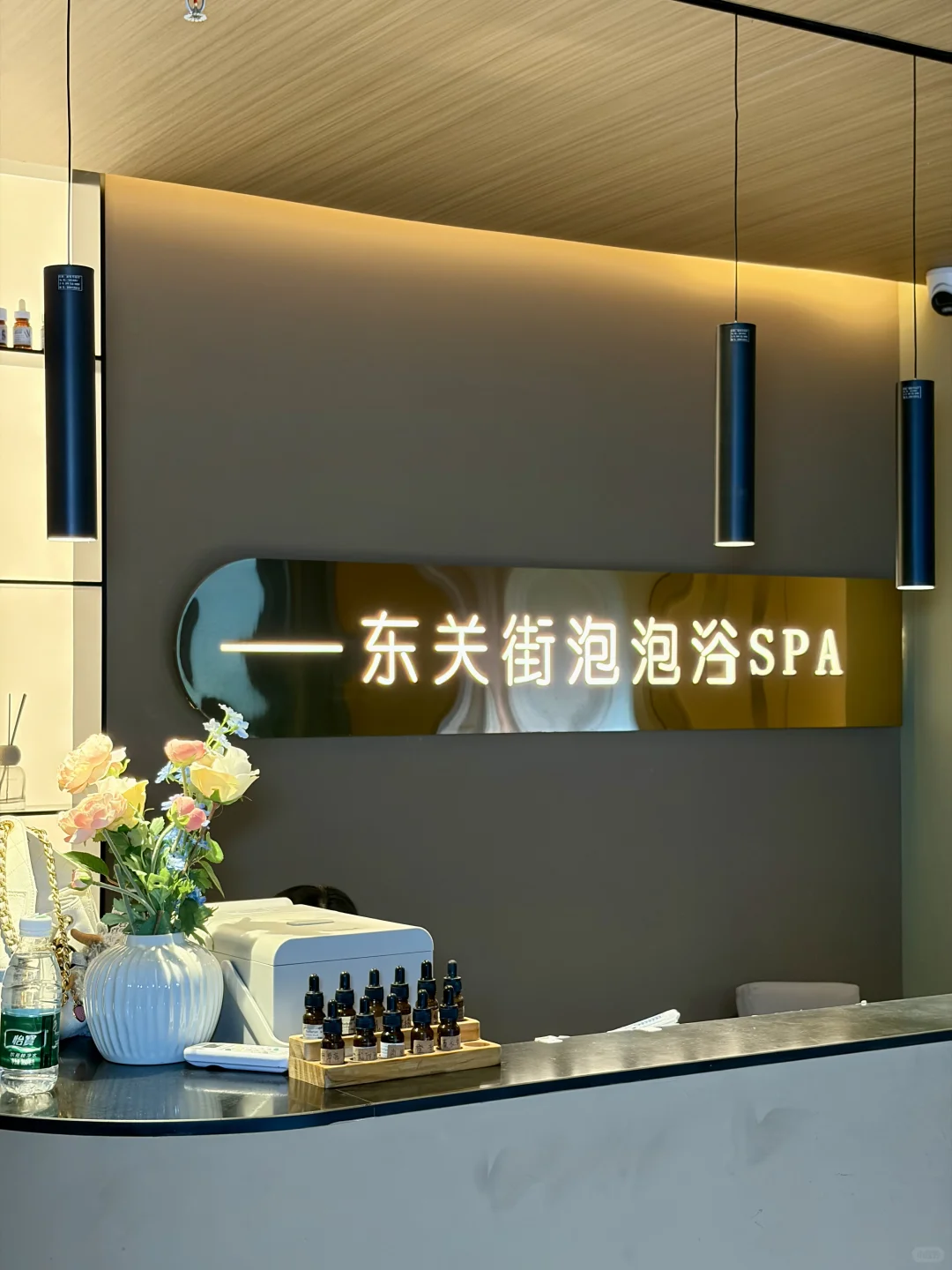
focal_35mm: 52
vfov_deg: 36.8
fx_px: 1907
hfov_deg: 28.0
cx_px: 476
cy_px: 635
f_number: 1.6
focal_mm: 5.96
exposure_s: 1/40
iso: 160
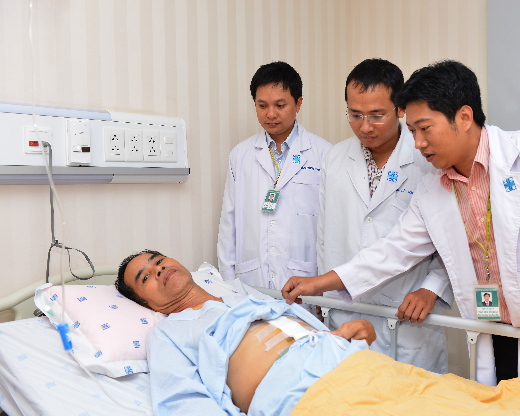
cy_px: 209
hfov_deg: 48.7
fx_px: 569
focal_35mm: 37
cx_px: 316
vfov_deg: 40.1
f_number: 4.5
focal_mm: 32
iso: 320
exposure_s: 1/160
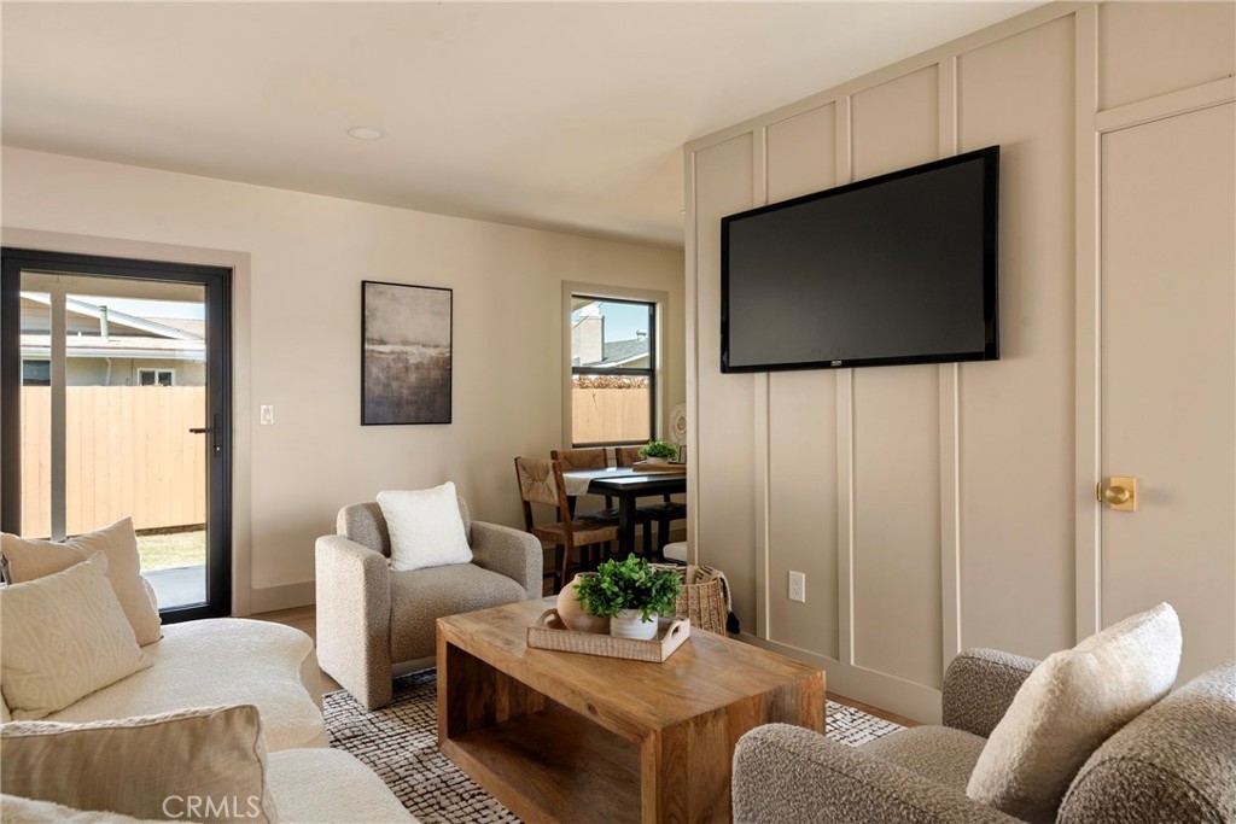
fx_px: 755
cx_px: 618
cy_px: 412
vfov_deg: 57.2
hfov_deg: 78.6
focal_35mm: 22
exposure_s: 1/20
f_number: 9
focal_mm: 22
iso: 250
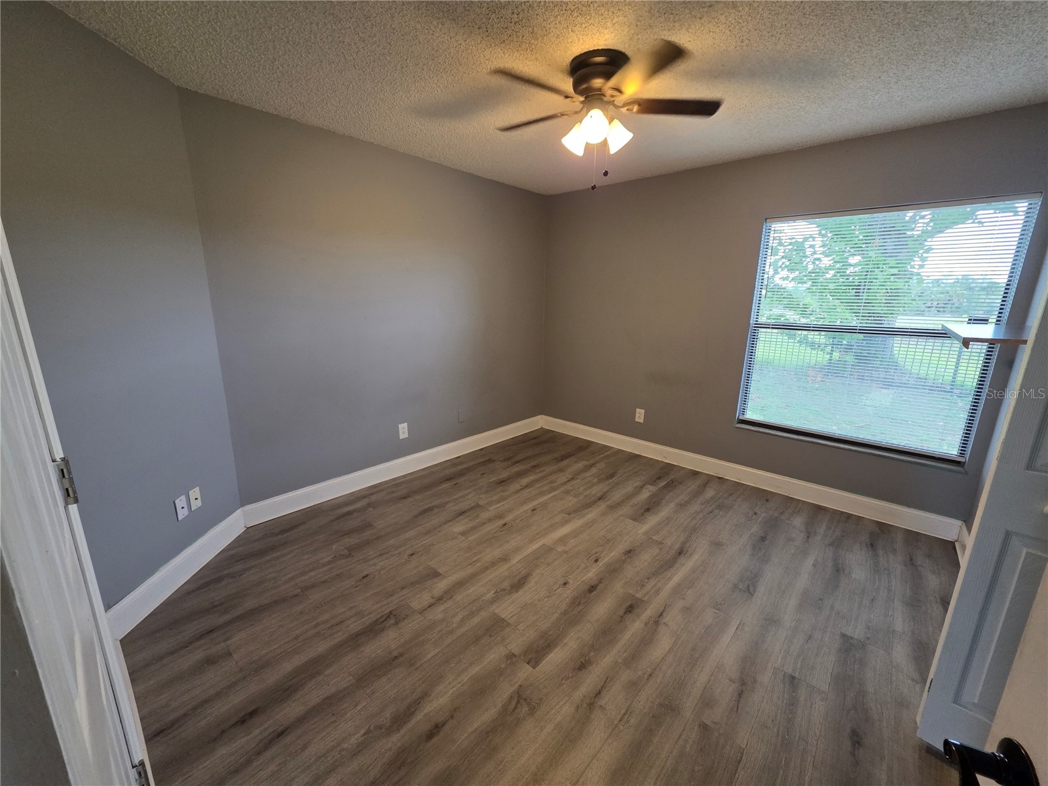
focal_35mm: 13
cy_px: 393
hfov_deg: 106.2
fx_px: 394
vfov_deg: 89.9
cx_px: 524
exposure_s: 1/120
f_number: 1.9
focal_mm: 2.2
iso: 250
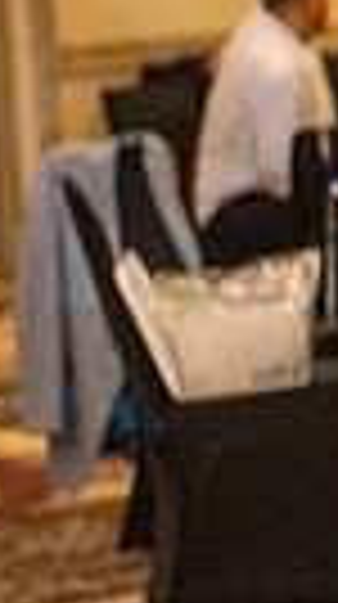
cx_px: 1059
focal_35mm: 318
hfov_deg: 3.7
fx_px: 5086
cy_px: 250
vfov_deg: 6.8
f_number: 2.8
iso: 1600
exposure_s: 1/250
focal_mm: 70
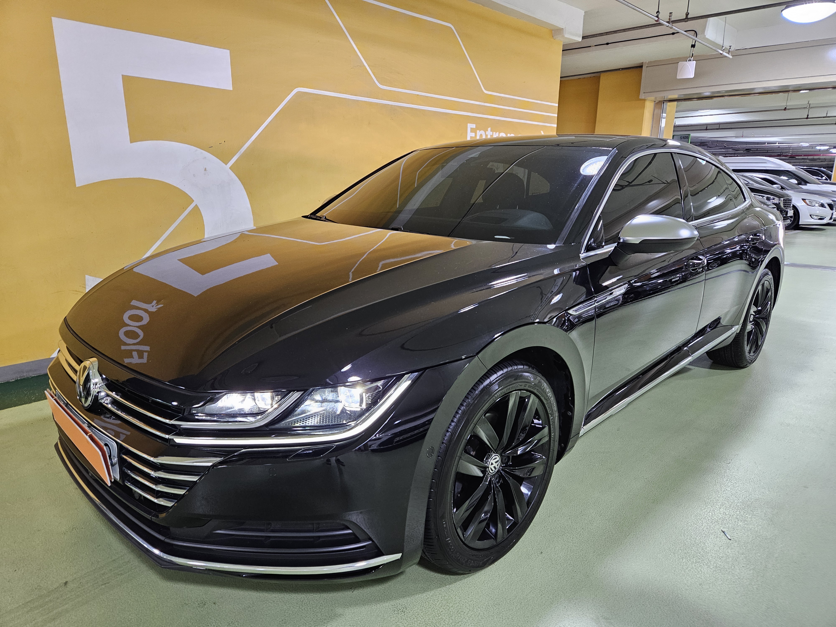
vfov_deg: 58.9
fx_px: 555
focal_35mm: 23
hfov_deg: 73.9
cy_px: 314
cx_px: 418
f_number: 1.8
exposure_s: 1/38.1
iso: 250
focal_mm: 5.4
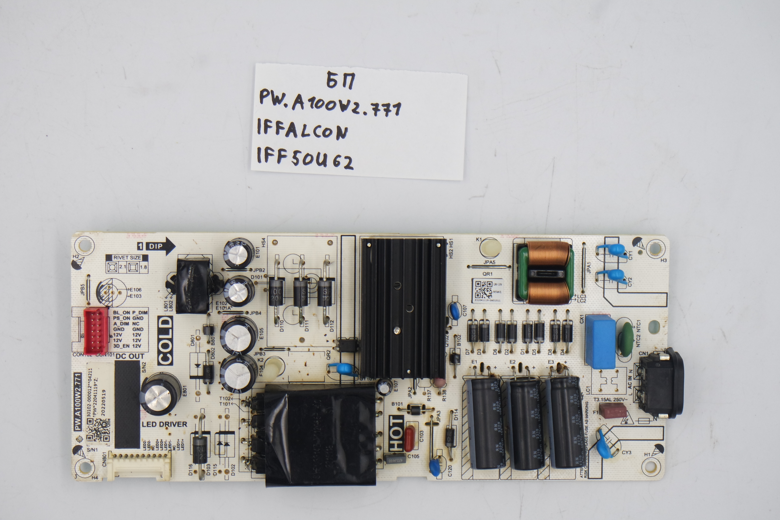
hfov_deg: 31.4
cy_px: 260
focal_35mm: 64
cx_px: 390
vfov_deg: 21.2
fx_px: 1387
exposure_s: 1/125
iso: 200
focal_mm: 24
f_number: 5.6
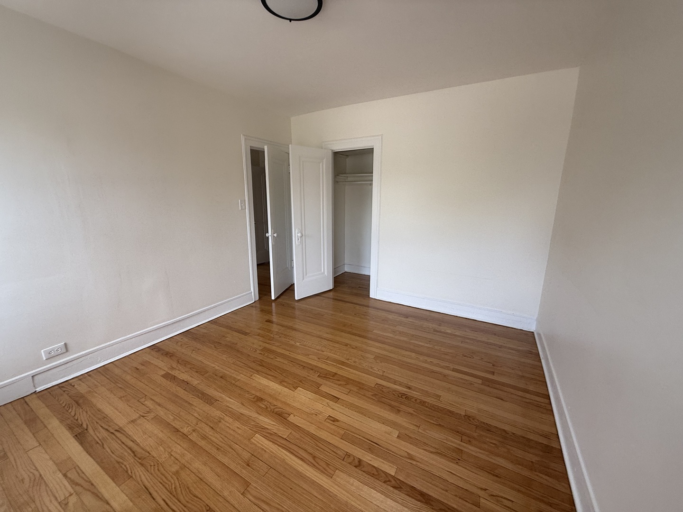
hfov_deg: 102.1
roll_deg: +1.3
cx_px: 342
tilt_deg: -9.6
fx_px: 276
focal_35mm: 14
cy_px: 256
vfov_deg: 85.7
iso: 50
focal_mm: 2.22
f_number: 2.2
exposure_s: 1/99
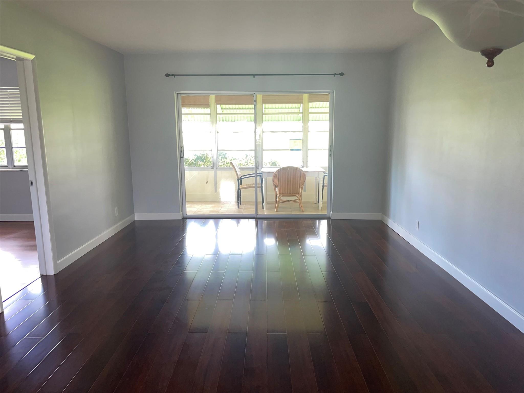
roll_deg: +0.5
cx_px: 262
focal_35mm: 26
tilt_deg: -9.7
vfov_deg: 53.1
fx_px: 394
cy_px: 196
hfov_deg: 67.3
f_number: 1.6
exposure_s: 1/27
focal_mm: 4.2
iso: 50
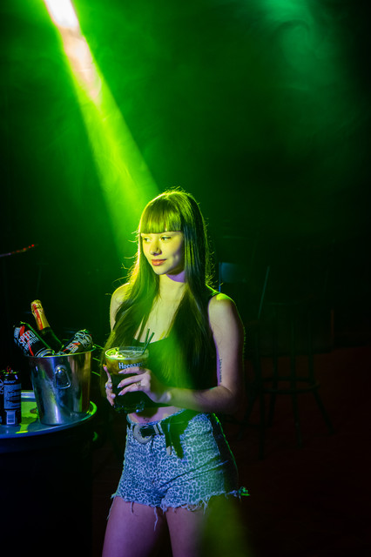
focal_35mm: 105
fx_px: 1625
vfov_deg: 19.5
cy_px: 278
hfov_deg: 13.0
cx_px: 186
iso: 1250
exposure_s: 1/50
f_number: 4.5
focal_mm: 70
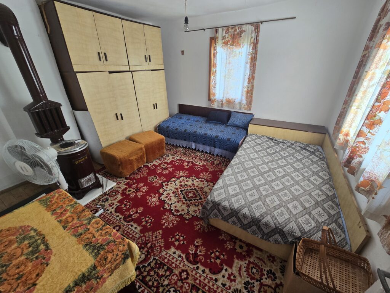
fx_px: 146
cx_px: 195
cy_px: 146
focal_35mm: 13
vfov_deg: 89.9
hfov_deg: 106.2
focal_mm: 2.2
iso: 100
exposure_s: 1/50
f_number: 2.2
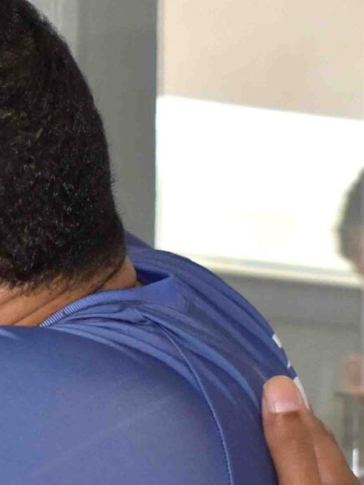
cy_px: 429
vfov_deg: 10.5
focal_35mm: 188
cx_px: -155
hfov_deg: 7.8
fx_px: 2635
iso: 1000
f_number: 4.2
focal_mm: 30
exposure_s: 1/125
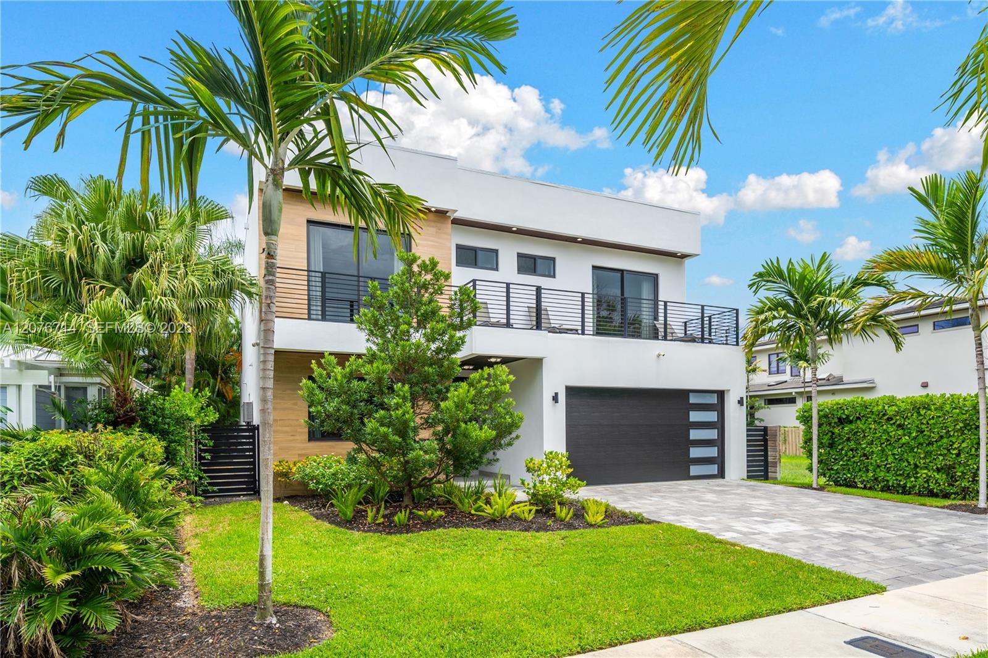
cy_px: 329
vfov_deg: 67.4
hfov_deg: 90.0
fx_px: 494
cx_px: 494
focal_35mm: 18
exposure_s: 1/200
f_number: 8
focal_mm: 18
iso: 100
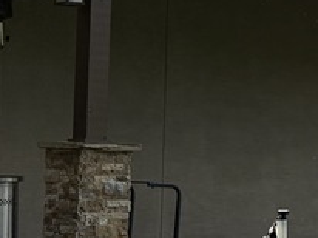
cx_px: 815
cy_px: 122
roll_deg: +0.5
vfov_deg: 8.8
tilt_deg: +3.9
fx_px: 1542
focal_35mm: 168
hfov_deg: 10.0
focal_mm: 6.76
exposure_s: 1/3953
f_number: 1.78
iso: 80
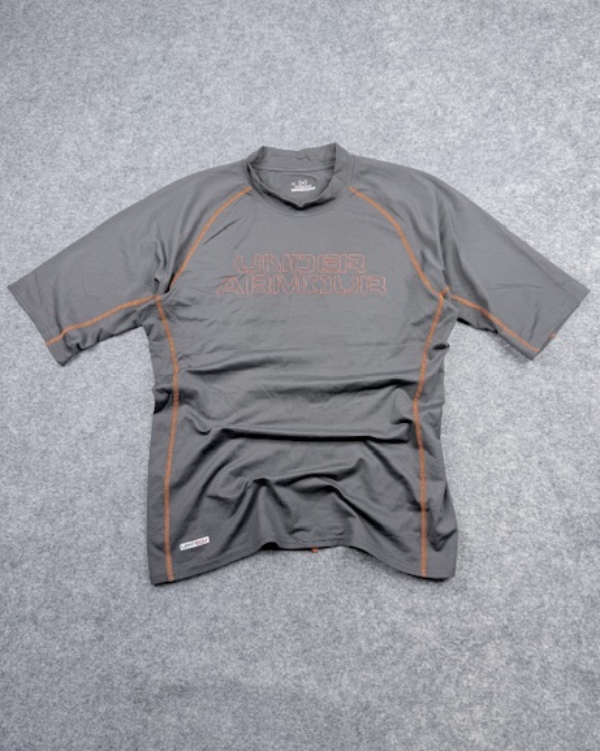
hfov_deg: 54.9
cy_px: 351
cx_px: 299
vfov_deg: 66.0
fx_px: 578
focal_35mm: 26
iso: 64
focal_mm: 6.76
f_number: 1.78
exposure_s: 1/207
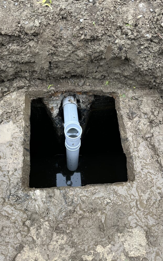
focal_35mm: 26
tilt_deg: -67.2
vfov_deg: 70.4
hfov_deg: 47.6
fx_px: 185
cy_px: 129
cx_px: 76
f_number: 1.78
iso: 80
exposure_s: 1/587
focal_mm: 6.86
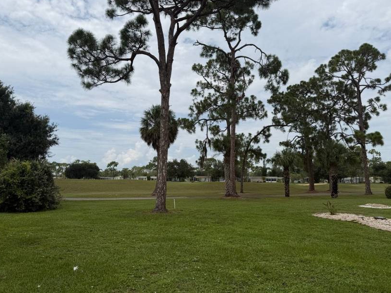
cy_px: 147
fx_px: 282
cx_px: 200
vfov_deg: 54.9
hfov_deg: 69.4
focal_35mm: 25
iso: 80
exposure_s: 1/8130
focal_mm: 6.76
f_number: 1.78
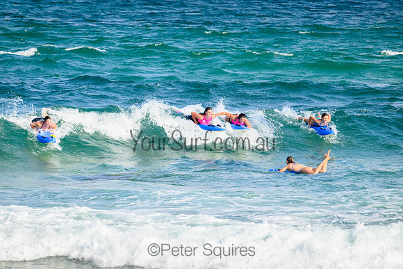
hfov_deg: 3.7
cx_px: 202
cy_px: 134
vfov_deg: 2.5
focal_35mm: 550
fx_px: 6158
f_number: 11
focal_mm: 550
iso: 1600
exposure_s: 1/2000
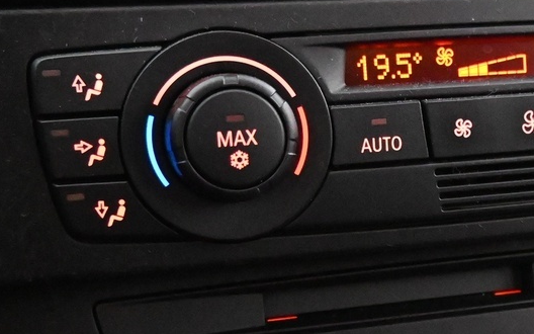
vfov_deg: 17.3
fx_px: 1091
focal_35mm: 75
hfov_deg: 26.9
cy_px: 244
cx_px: 441
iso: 10000
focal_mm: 16
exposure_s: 1/25
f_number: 3.5
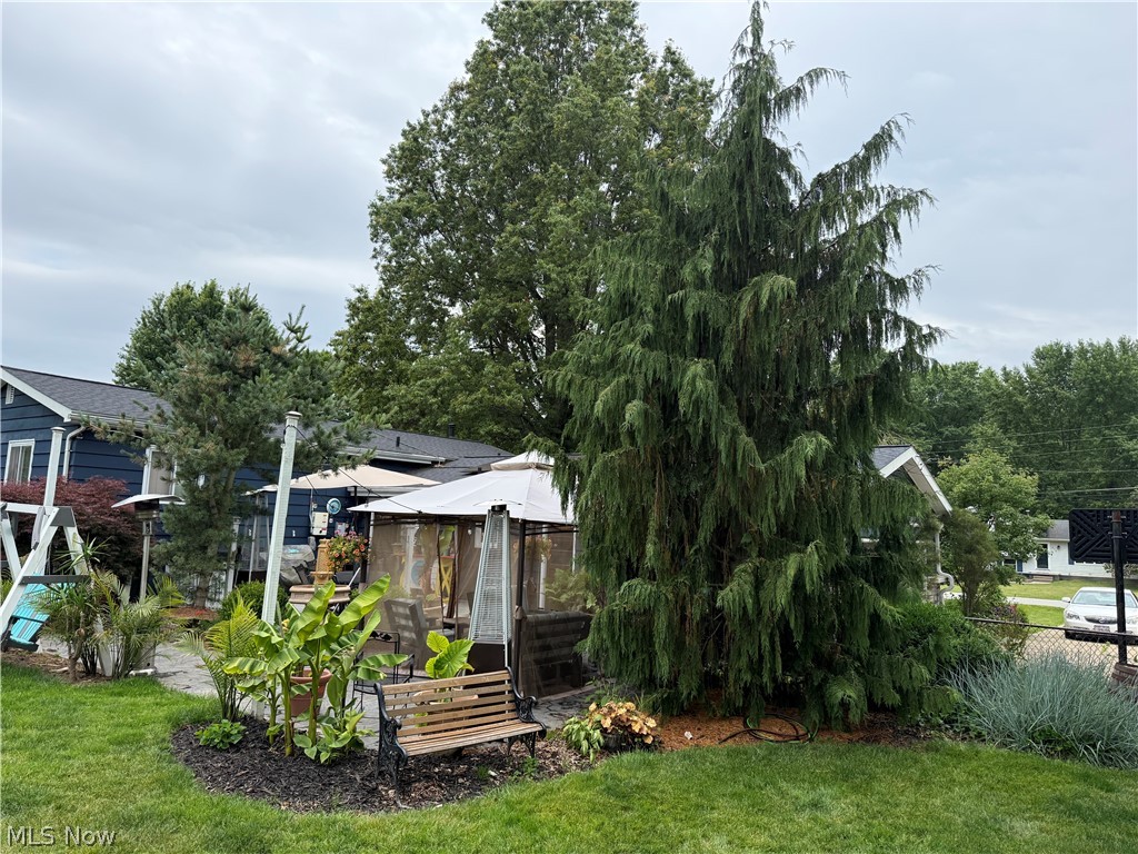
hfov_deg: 71.6
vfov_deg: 56.8
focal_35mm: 24
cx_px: 569
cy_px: 427
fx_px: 789
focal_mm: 6.76
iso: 100
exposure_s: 1/3425
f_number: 1.78
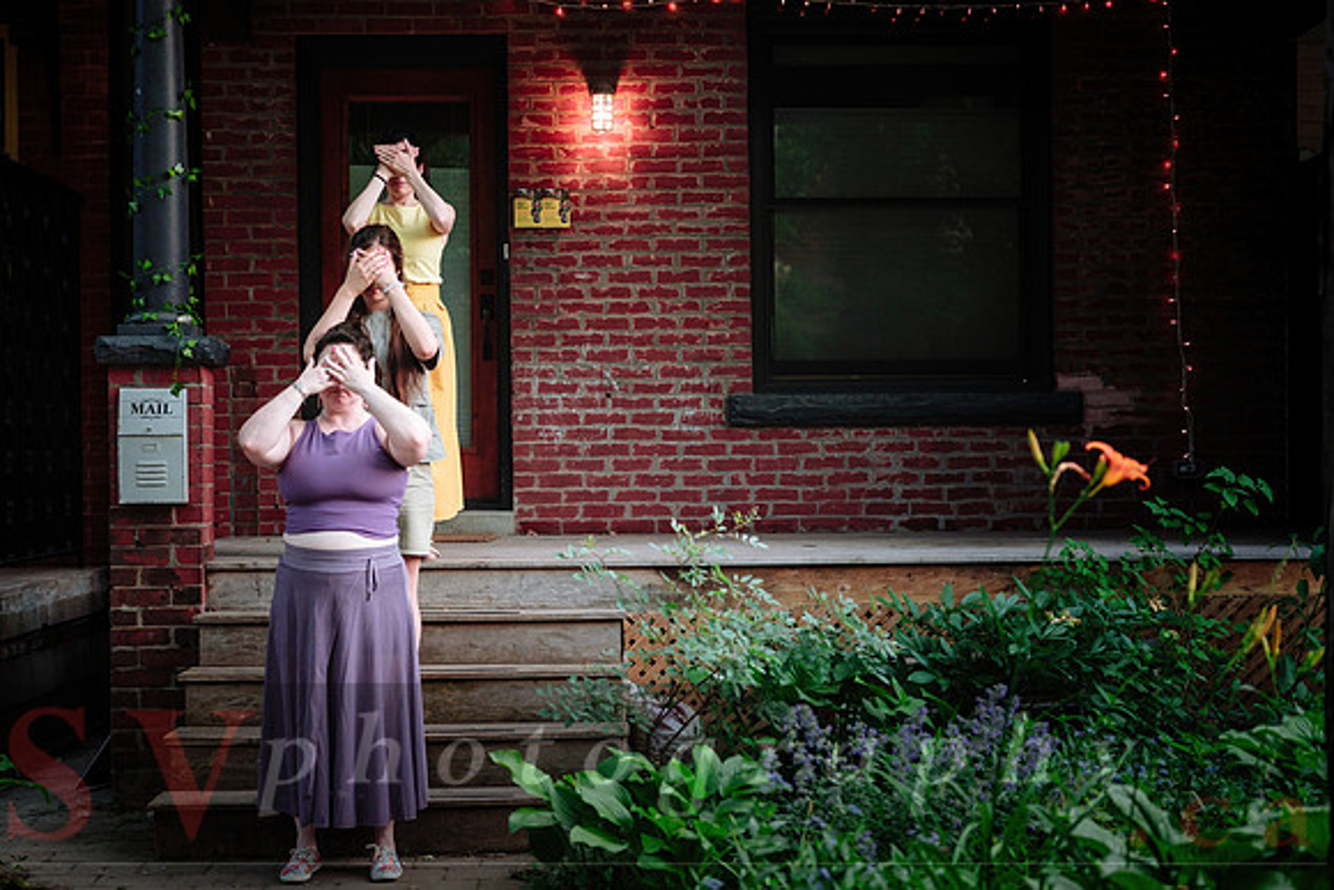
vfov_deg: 24.9
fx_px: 2012
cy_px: 483
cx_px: 610
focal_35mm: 54
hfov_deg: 36.7
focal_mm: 33.5
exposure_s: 1/320
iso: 500
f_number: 1.8
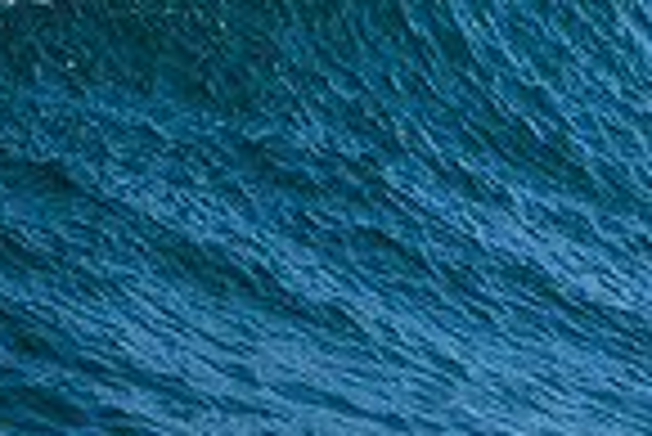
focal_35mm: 3560
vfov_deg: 0.4
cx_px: 1391
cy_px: 13
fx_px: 64539
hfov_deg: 0.6
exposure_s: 1/2000
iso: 1800
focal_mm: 800
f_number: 11
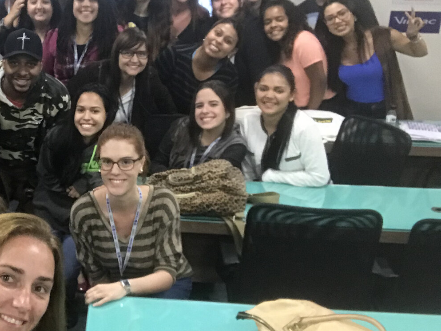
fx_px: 739
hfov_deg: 31.6
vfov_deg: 25.2
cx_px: 42
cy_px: 185
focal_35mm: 58
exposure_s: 1/30
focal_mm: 2.87
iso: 125
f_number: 2.2
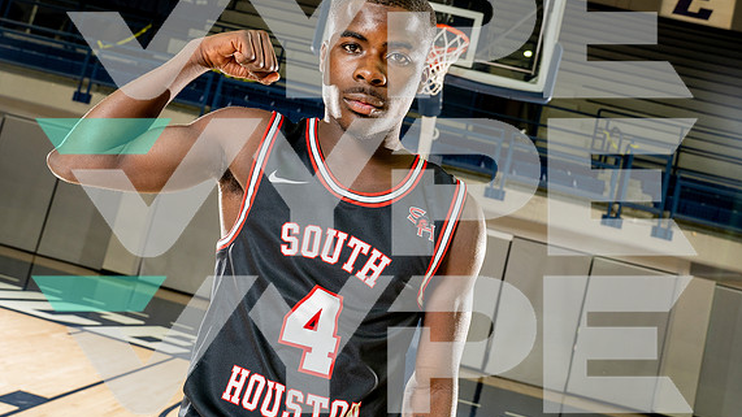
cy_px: 188
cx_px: 366
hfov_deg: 59.5
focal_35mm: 33
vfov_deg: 35.6
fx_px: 649
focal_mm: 31
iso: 640
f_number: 7.1
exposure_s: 1/250
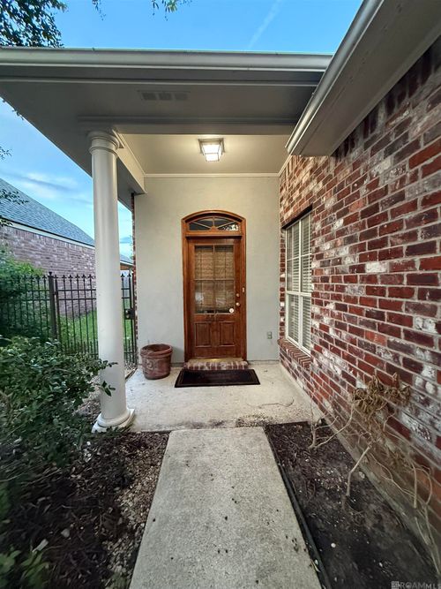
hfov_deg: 85.7
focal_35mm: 14
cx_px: 220
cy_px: 294
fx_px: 238
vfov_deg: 102.1
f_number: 2.2
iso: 640
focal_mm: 2.22
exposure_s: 1/60
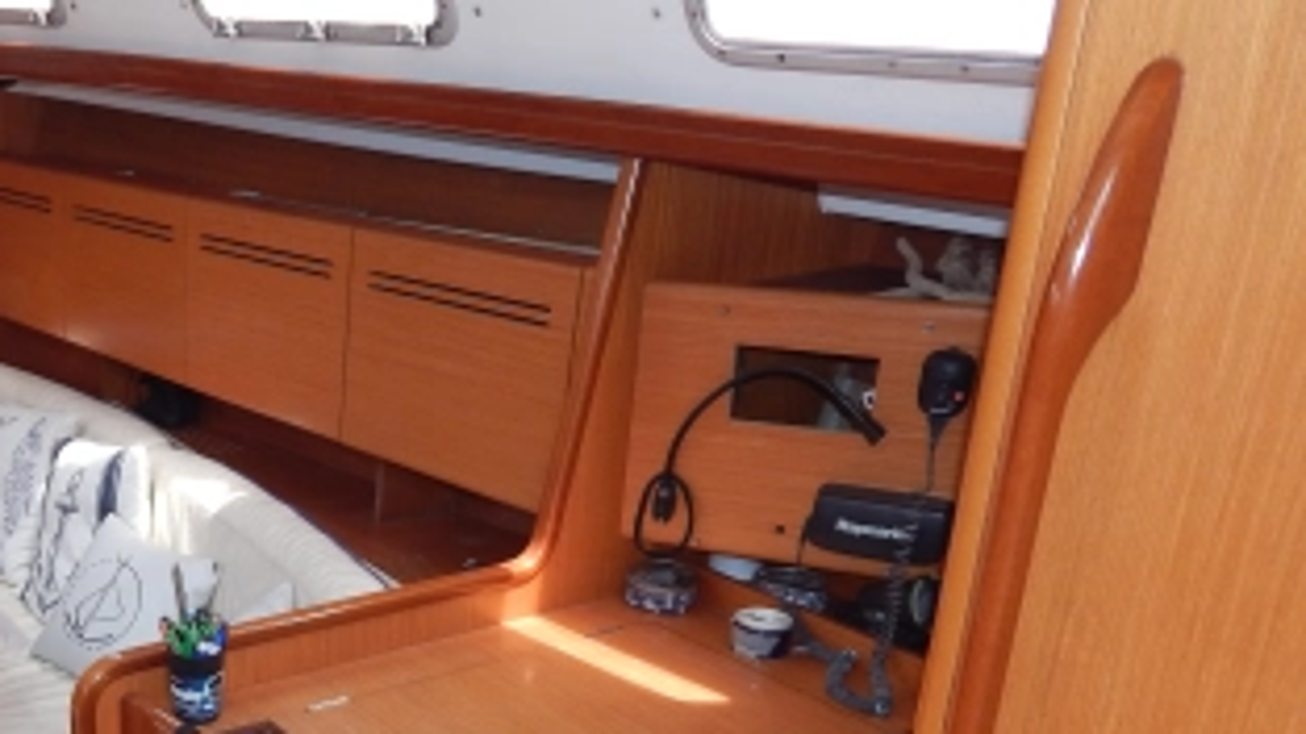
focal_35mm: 44
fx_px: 1524
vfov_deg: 26.2
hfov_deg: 43.4
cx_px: 196
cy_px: 661
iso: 125
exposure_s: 1/80
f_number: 3
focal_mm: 4
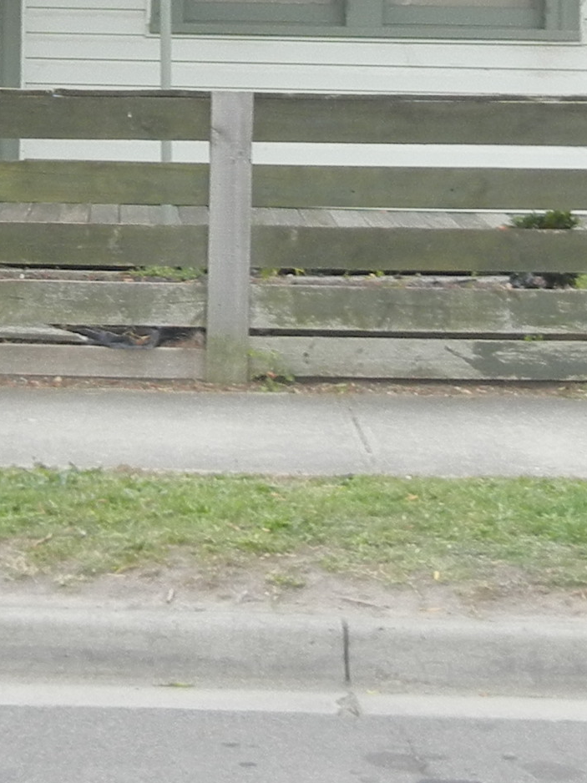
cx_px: 24
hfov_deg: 11.5
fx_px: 2895
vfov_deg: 15.1
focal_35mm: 128
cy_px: -3
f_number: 3.5
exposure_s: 1/180
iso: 160
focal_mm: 5.4
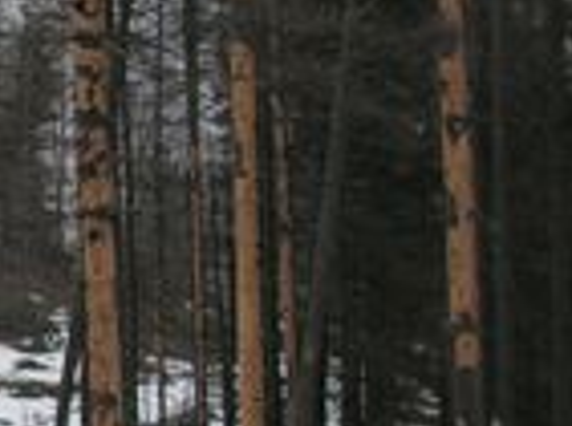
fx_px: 1895
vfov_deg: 12.6
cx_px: -260
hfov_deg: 15.9
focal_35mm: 115
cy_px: 477
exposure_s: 1/80
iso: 50
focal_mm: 6
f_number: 3.2
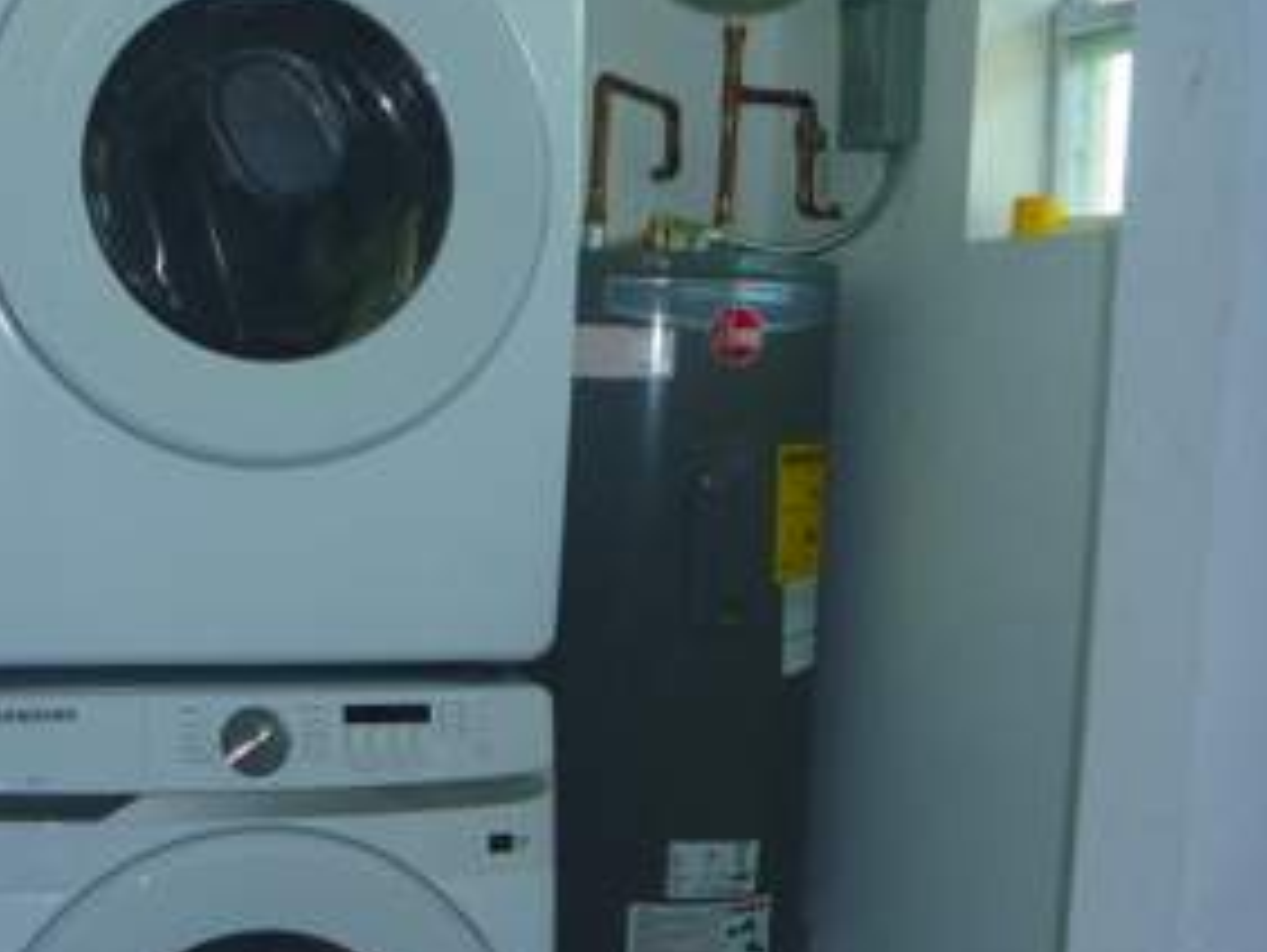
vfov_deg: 28.5
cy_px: 570
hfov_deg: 37.1
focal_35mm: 51
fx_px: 1868
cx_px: 422
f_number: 3.3
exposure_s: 1/30
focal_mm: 5.2
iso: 100
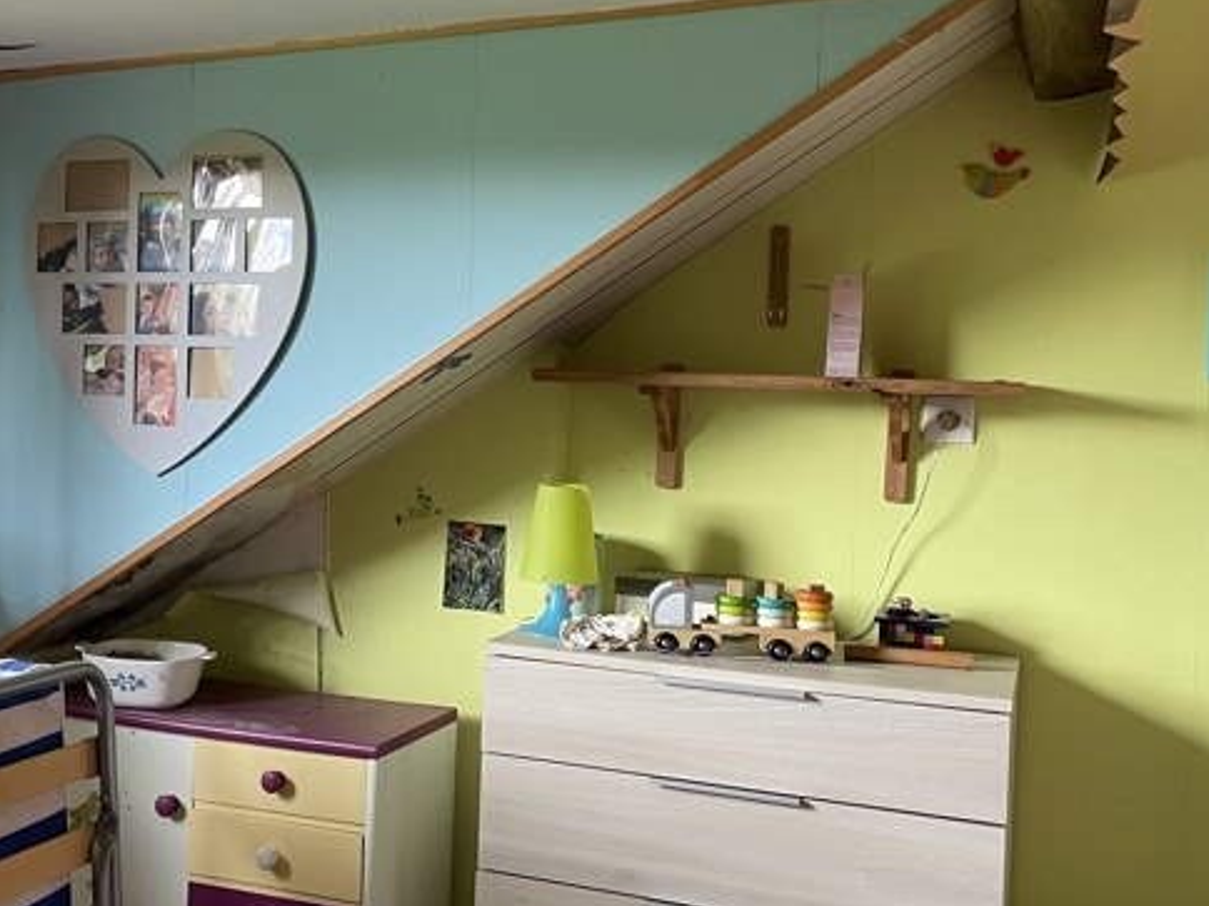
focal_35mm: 43
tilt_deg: -0.5
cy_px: 422
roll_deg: -1.3
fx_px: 1502
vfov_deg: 33.6
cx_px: 435
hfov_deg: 43.4
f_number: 1.6
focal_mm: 4.2
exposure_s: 1/72
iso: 125
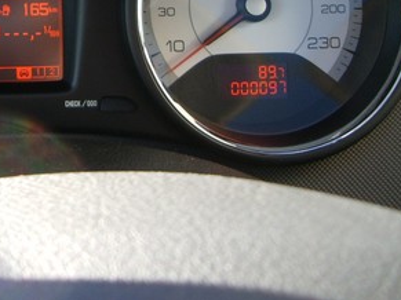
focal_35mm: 77
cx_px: -22
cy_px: 11
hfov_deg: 24.0
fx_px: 892
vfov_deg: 18.7
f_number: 2.6
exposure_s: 1/80
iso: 100
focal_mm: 5.8
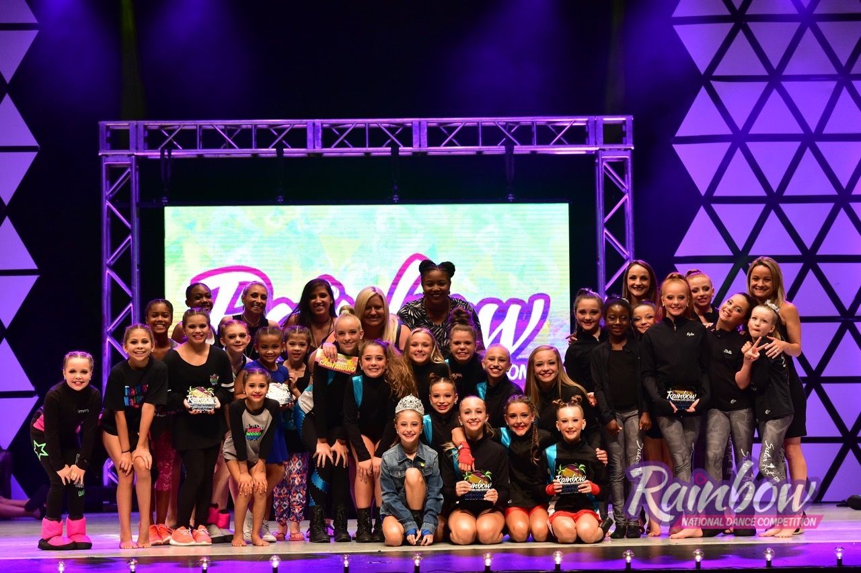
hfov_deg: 22.2
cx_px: 430
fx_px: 2199
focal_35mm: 92
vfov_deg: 14.8
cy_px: 286
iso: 5000
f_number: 4
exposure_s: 1/1000
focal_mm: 92
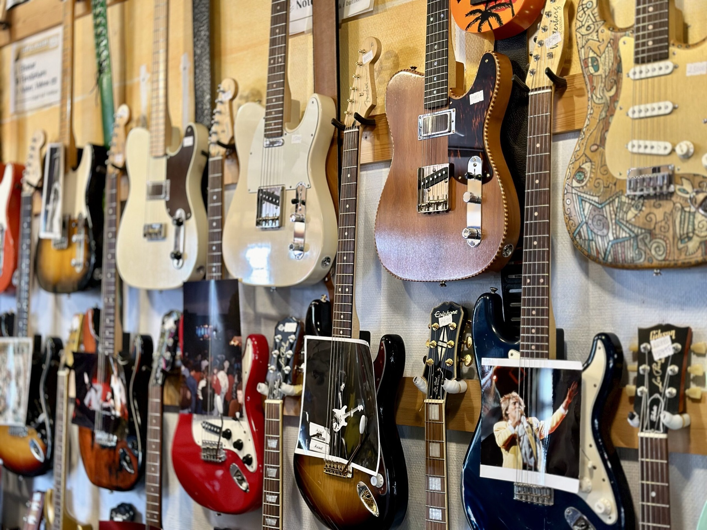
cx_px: 354
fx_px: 980
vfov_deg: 30.3
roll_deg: +1.5
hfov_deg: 39.7
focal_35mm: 48
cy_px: 265
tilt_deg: +3.3
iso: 250
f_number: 1.78
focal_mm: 6.86
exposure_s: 1/50
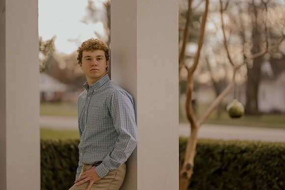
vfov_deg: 16.1
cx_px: 142
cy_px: 95
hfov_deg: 23.9
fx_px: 673
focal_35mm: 85
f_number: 1.4
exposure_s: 1/500
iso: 100
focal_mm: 85
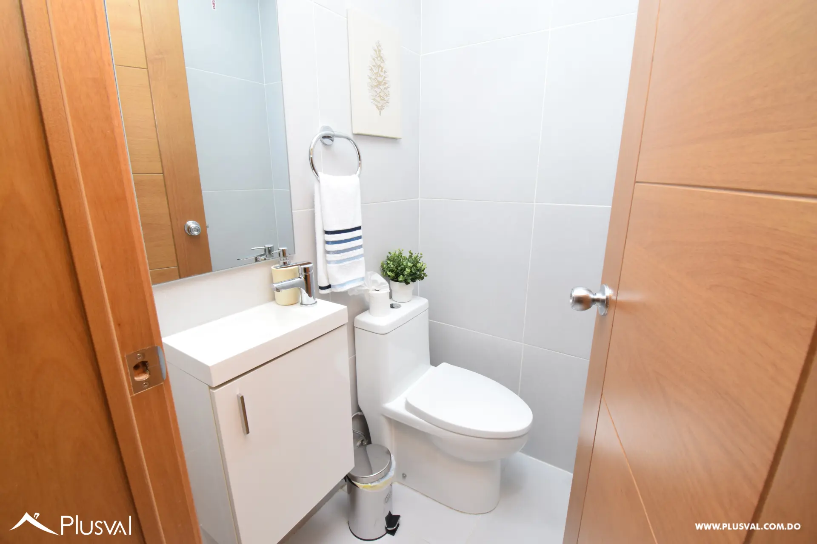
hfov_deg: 100.4
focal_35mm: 15
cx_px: 408
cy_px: 272
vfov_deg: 77.3
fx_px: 340
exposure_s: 1/125
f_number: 10
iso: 800
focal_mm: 10
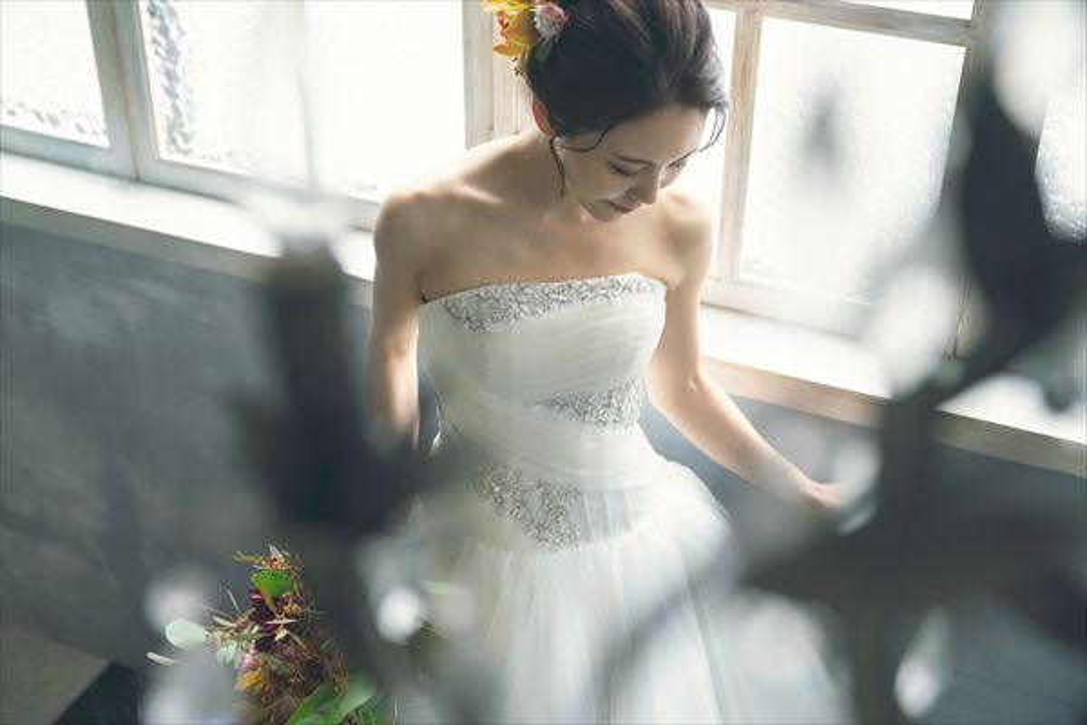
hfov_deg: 40.3
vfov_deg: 27.5
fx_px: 1479
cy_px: 362
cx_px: 544
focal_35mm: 49
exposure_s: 1/160
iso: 640
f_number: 2.8
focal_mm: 49
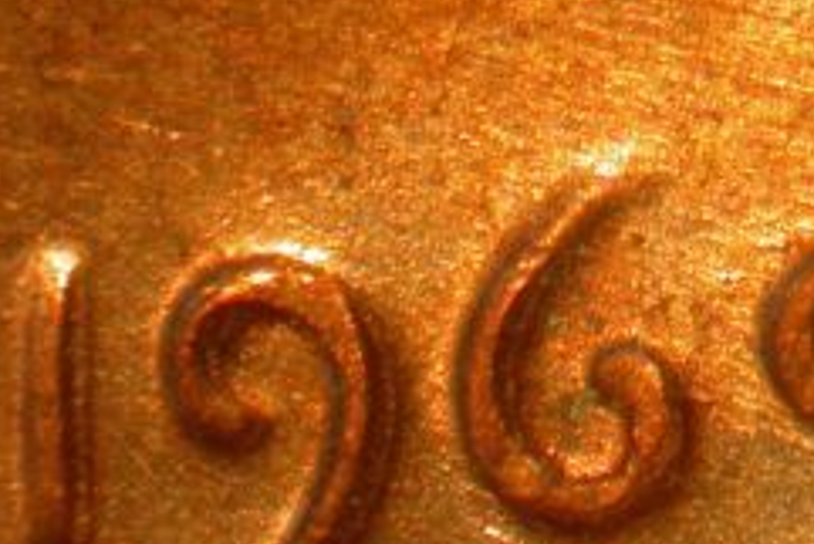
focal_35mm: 332
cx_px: 510
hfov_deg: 6.2
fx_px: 7511
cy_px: 525
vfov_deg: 4.1
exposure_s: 1/8.3
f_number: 5.1
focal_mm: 32
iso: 100
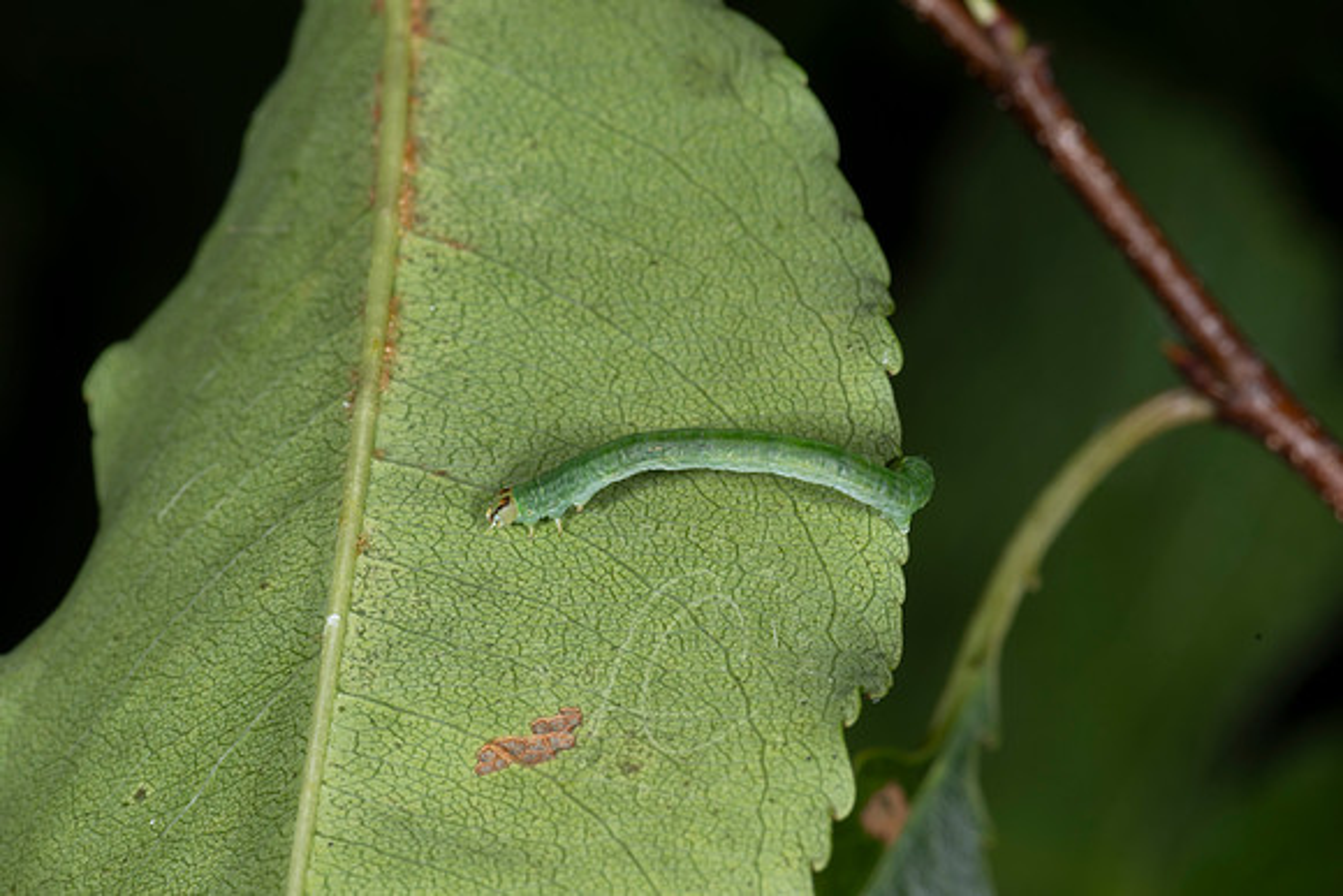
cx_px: 672
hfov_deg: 13.8
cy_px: 448
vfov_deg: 9.2
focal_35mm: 149
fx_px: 5557
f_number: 22
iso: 64
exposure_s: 1/200
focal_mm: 105
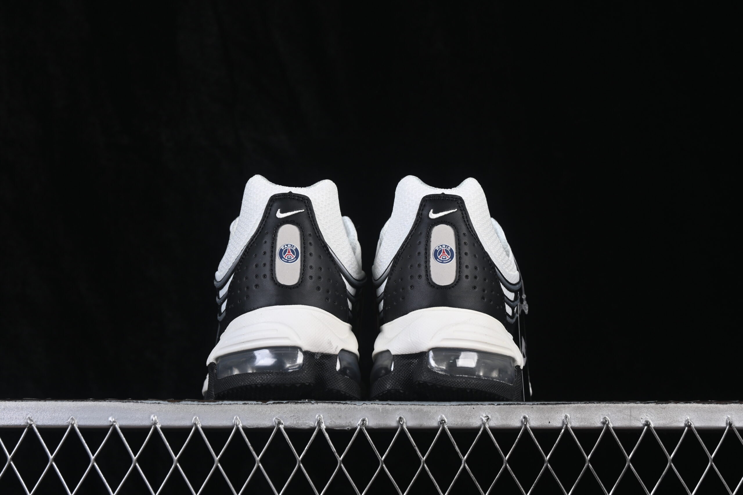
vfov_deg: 18.2
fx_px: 1548
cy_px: 248
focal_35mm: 75
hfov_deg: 27.0
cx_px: 372
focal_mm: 50
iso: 160
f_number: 8
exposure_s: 1/80
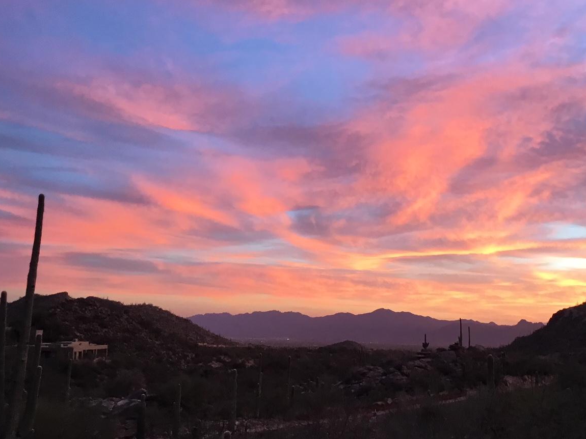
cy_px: 213
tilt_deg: +12.6
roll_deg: -1.2
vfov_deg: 32.9
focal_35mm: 44
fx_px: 745
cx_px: 394
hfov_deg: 42.3
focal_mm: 3.3
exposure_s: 1/30
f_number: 2.4
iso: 64
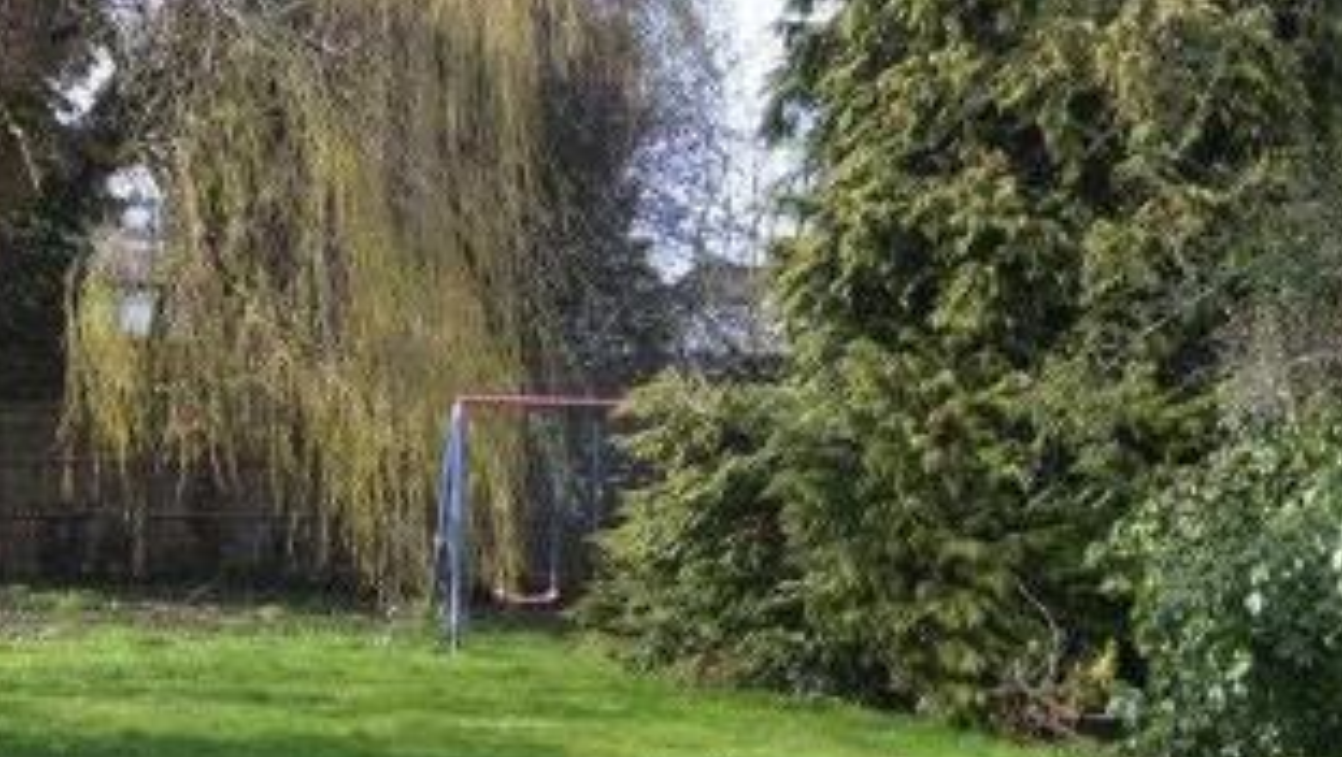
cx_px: 254
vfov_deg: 18.2
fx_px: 2350
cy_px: 585
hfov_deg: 31.0
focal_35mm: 66
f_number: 5.6
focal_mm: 20
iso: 140
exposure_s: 1/125
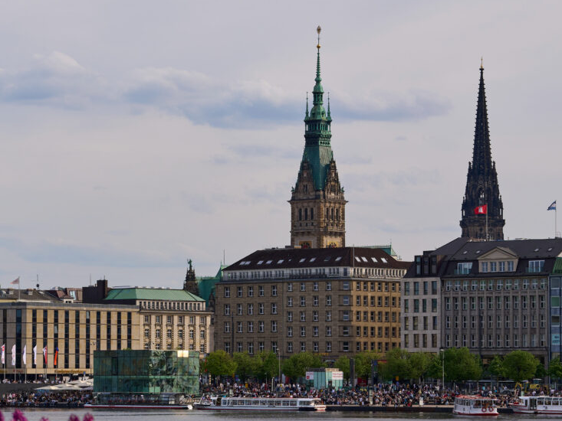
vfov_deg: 10.5
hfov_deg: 14.0
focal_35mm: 141
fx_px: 2290
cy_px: 253
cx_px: 227
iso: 125
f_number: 8
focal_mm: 70
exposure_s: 1/400
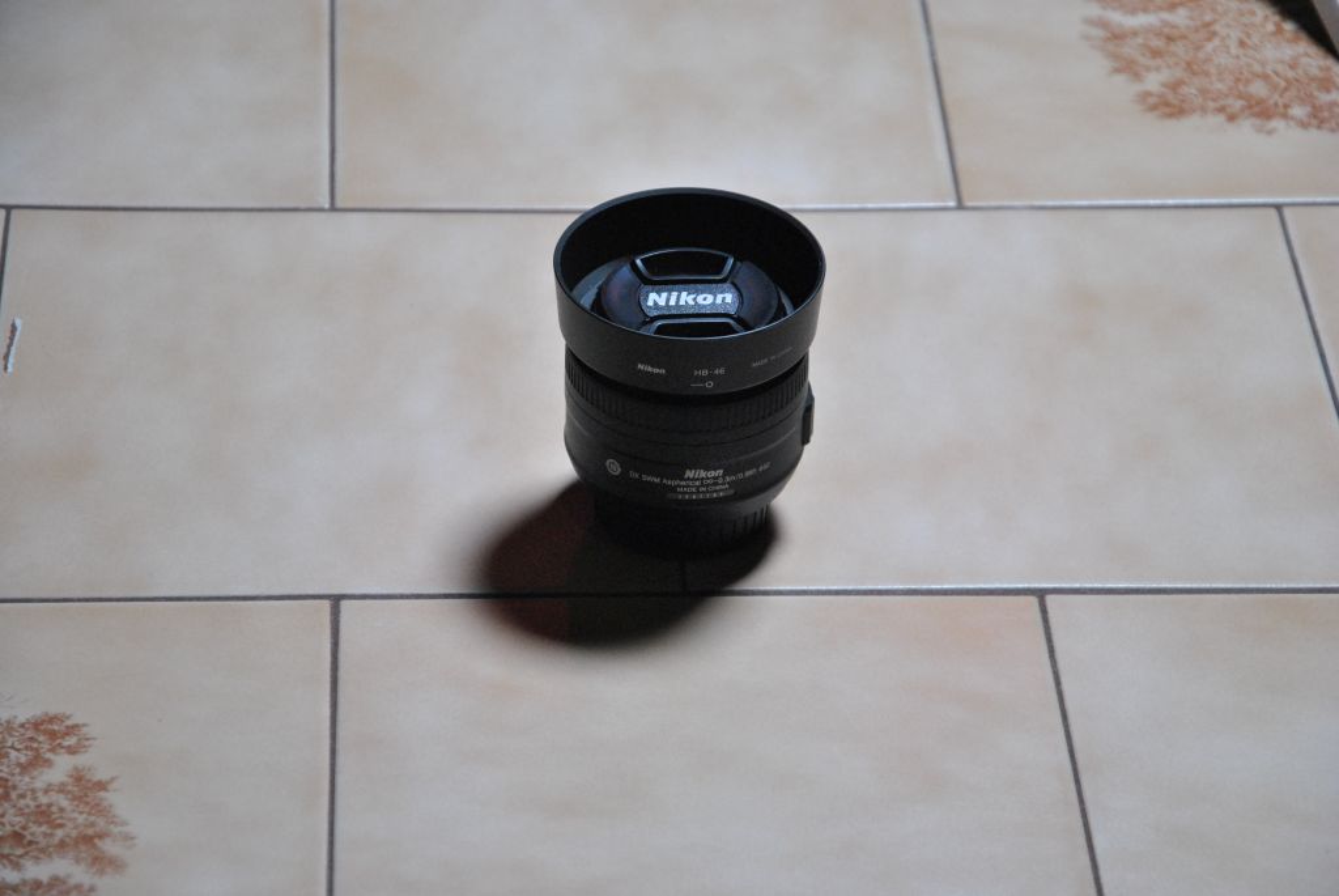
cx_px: 670
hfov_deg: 15.2
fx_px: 5026
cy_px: 448
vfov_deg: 10.2
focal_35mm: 135
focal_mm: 90
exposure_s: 1/200
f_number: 5.6
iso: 800
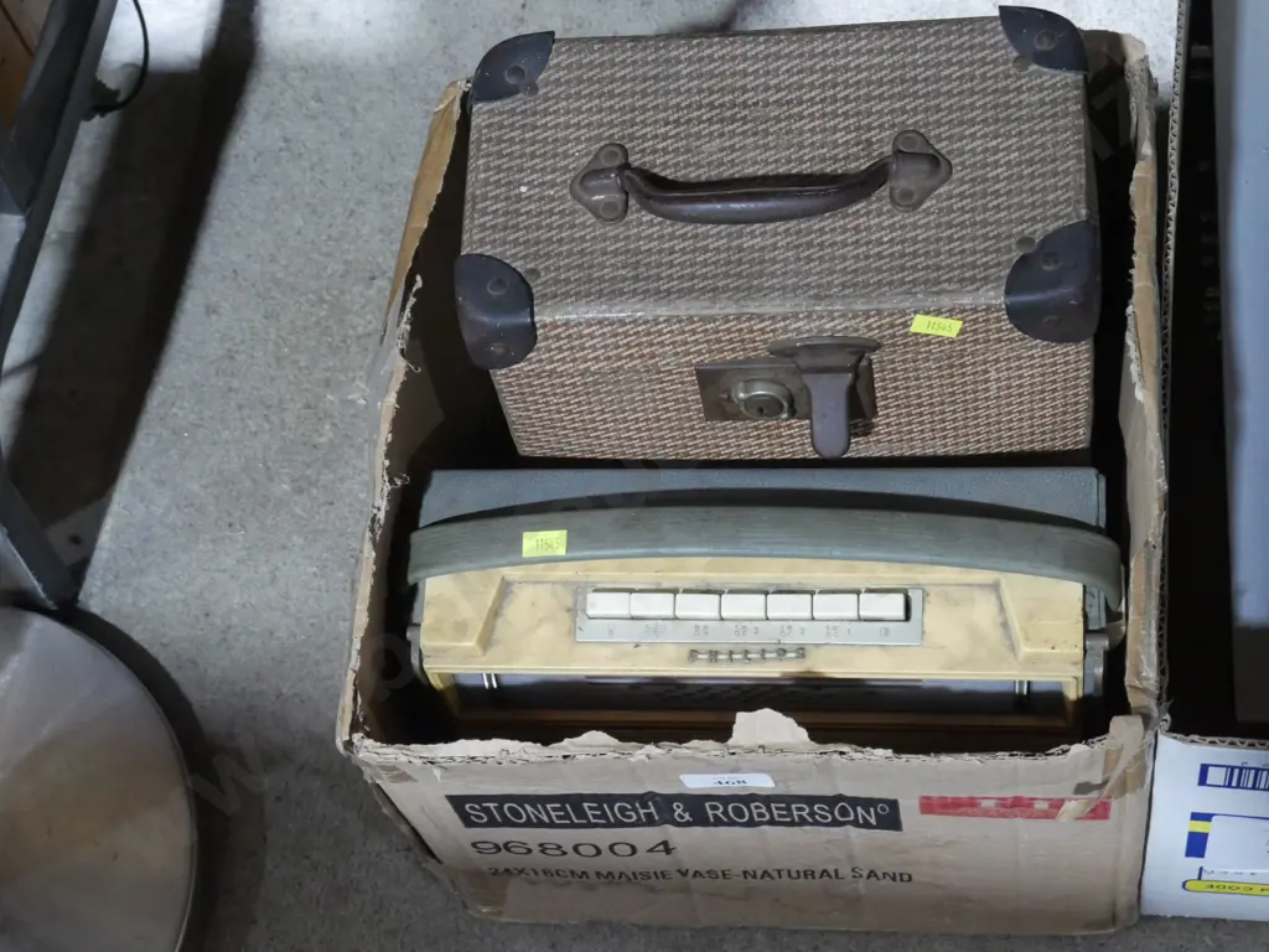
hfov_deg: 28.6
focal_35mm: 68
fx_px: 2493
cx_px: 634
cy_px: 476
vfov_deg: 21.6
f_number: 9
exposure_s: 1/30
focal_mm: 34
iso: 3200
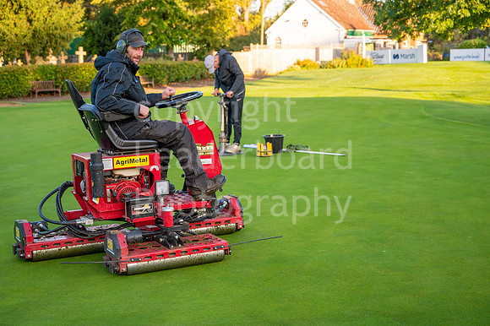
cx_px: 245
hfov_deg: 36.3
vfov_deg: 24.6
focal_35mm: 55
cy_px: 163
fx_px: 748
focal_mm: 55
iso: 500
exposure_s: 1/800
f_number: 4
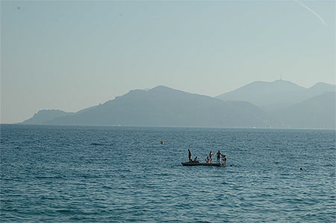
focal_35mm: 105
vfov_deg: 13.0
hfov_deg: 19.5
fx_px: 979
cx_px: 168
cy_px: 112
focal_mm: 70
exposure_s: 1/500
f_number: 11
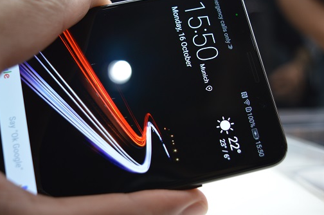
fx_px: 449
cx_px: 173
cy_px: 90
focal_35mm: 50
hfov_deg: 39.6
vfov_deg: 26.8
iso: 400
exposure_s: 1/80
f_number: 4.5
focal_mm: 28
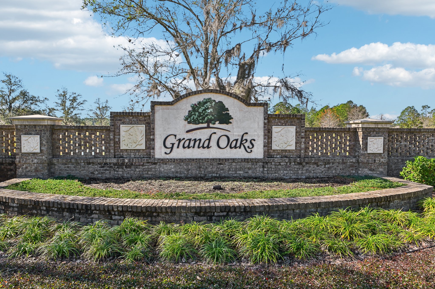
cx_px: 218
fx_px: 284
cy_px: 144
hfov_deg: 74.9
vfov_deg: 54.0
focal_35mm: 24
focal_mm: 23.5
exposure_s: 1/180
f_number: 8
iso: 200
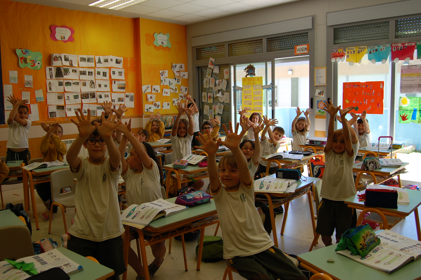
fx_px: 351
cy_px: 140
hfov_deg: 62.0
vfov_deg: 43.5
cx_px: 210
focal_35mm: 30
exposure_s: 1/125
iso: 280
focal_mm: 20
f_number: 5.6
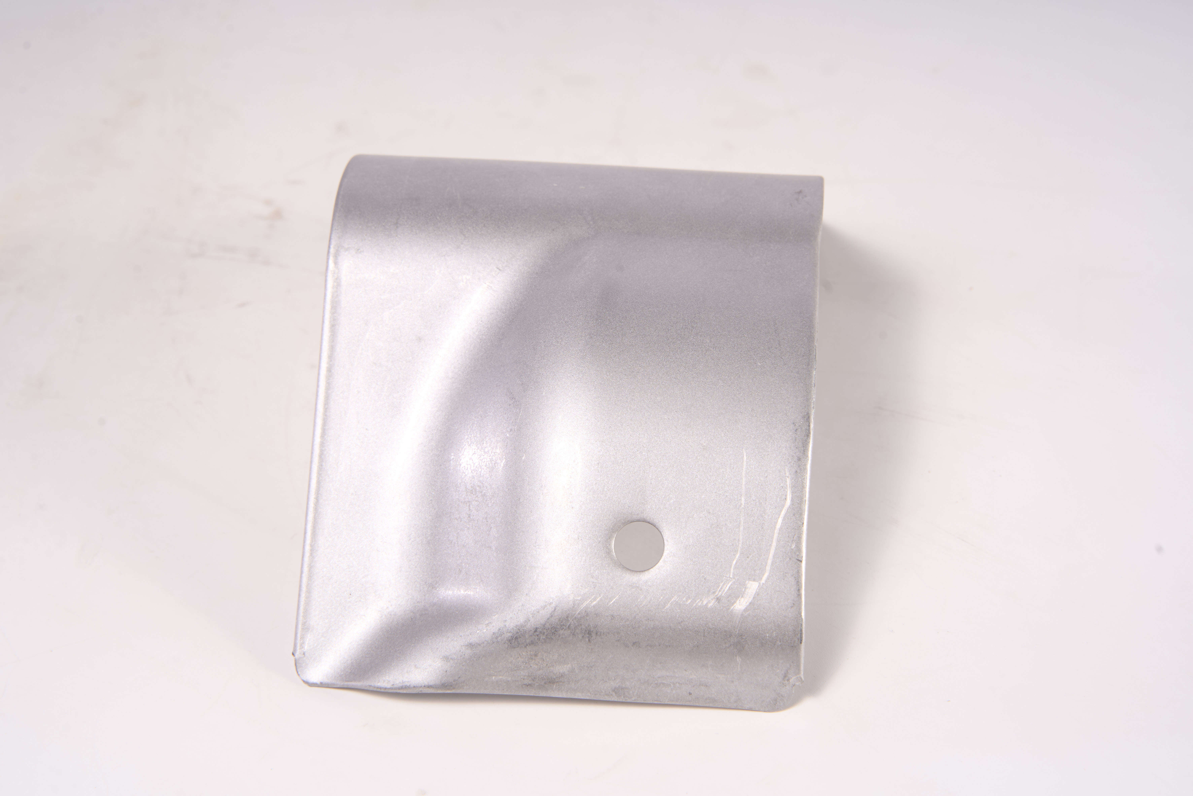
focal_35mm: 75
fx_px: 2485
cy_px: 398
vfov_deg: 18.2
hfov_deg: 27.0
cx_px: 596
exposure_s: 1/125
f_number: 13
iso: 160
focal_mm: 75
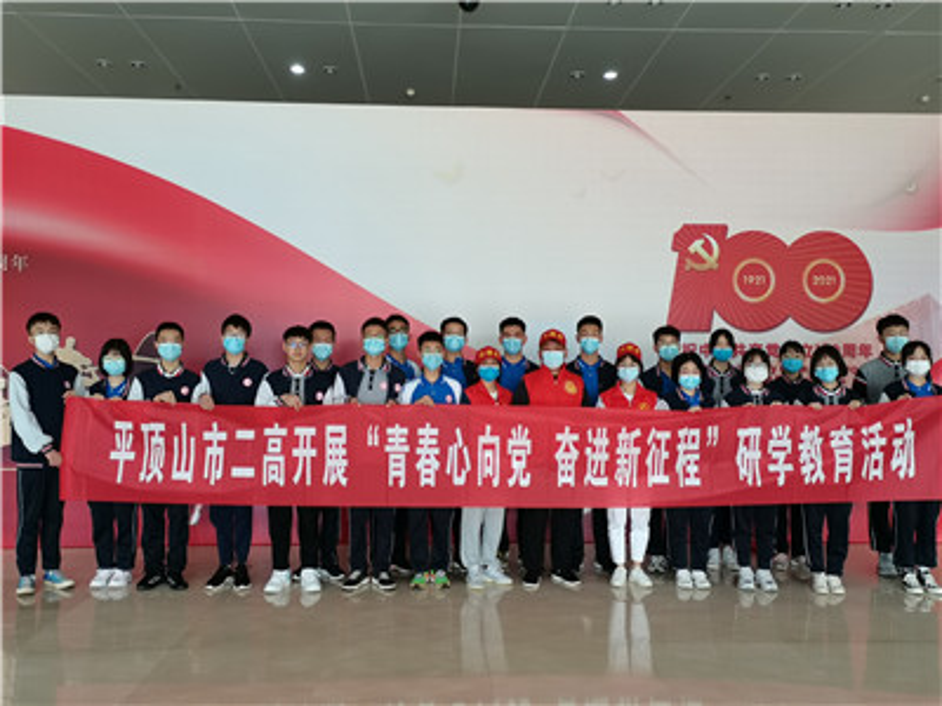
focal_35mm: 32
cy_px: 353
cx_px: 471
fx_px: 871
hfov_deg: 56.8
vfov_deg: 44.2
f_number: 1.8
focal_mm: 5.58
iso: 250
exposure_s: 1/36
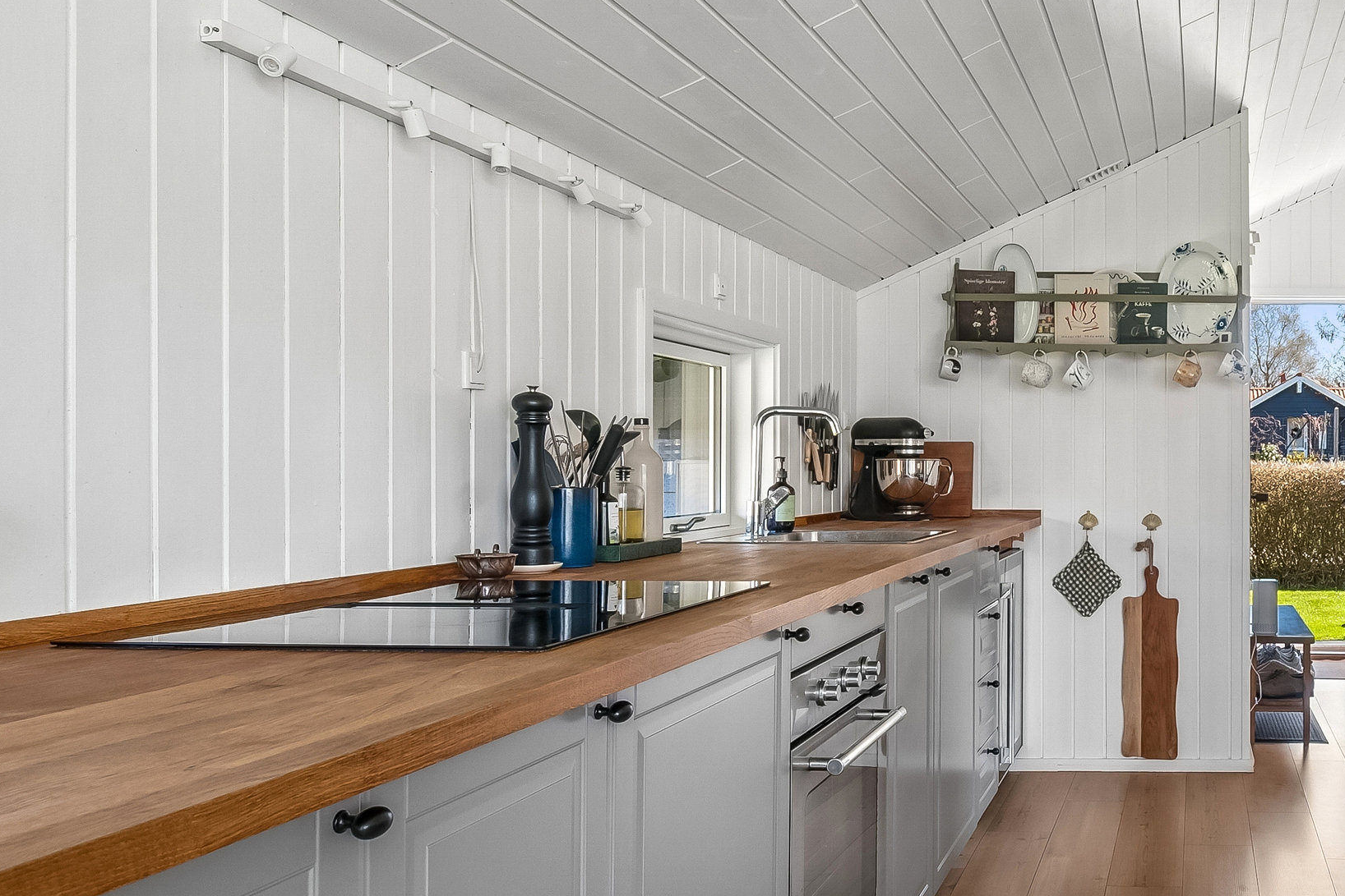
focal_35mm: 33
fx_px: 1233
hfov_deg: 52.2
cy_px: 437
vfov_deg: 40.0
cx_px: 1142
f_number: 10
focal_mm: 12
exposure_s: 1/8
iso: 200
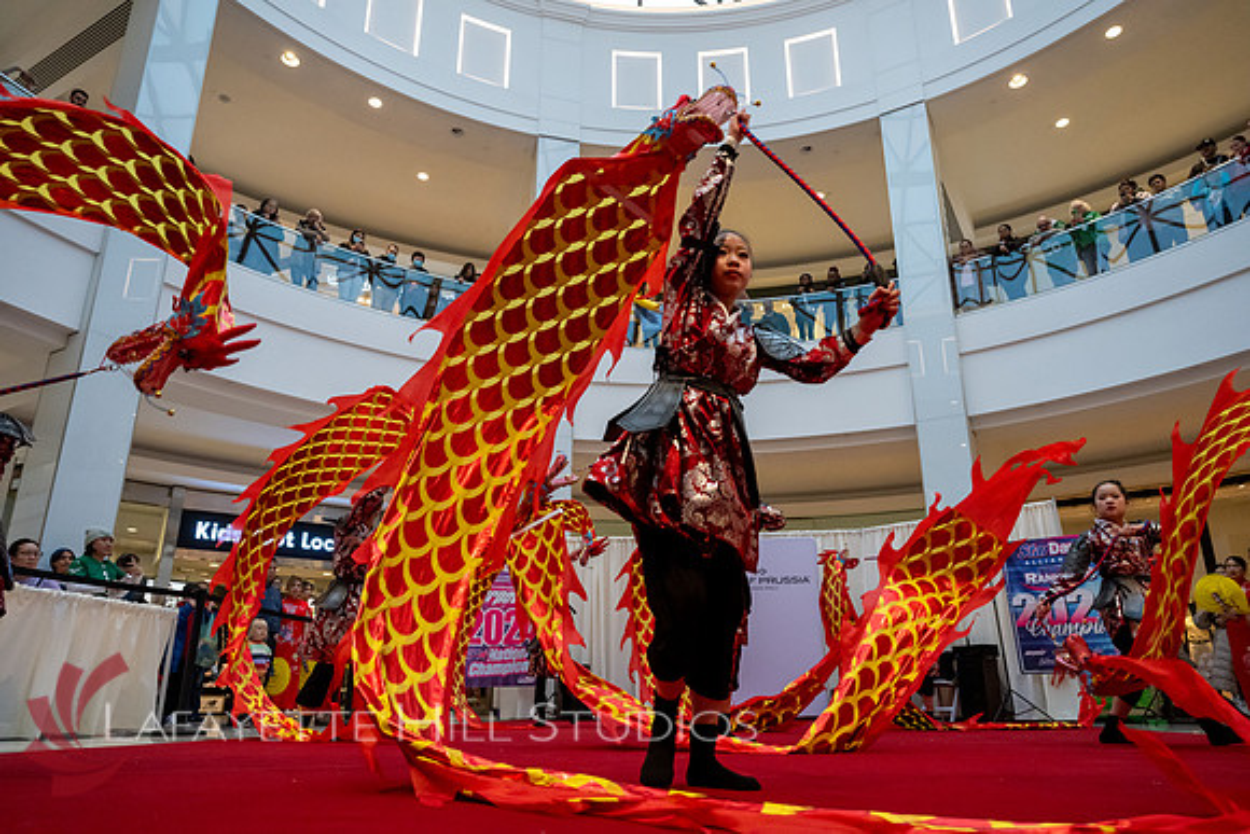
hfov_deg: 73.7
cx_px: 625
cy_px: 417
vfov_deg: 53.2
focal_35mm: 24
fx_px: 833
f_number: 4
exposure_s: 1/640
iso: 4000
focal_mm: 24
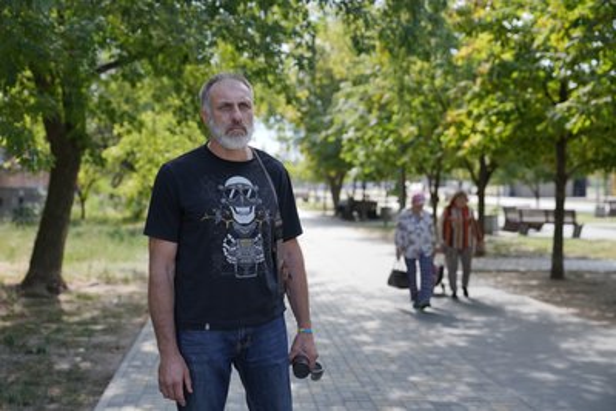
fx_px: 873
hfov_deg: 38.9
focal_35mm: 51
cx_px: 308
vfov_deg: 26.5
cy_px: 206
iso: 100
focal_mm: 51
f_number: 2.8
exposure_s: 1/800
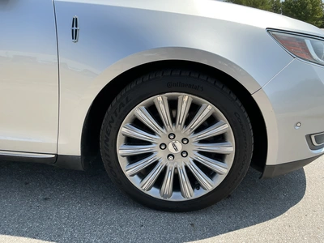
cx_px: 162
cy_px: 122
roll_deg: -6.6
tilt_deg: -20.3
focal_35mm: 28
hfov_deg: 63.4
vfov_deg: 49.7
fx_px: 262
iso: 25
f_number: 1.8
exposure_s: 1/1195
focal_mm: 3
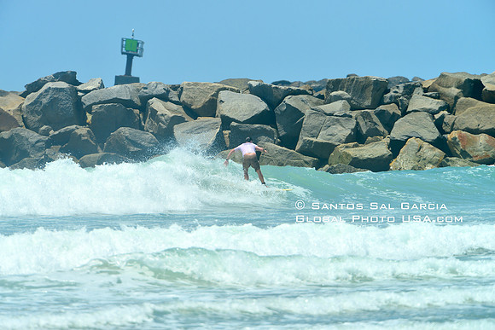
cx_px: 248
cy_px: 165
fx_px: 7564
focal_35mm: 550
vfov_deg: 2.5
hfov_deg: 3.7
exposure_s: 1/1000
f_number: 8
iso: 200
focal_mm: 550
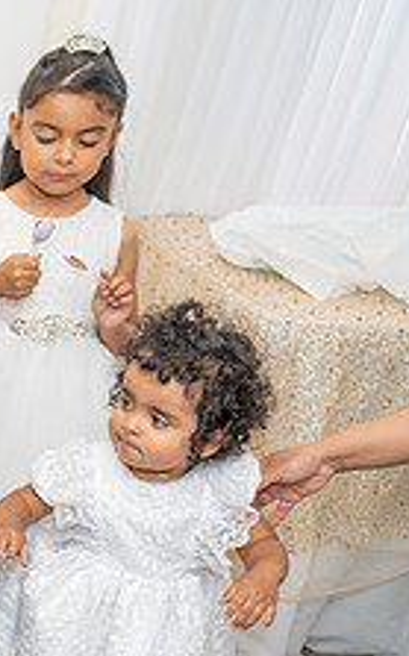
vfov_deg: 28.0
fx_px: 1287
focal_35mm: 72
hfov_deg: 14.7
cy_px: 523
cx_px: -418
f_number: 3.2
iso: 800
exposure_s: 1/160
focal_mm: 24
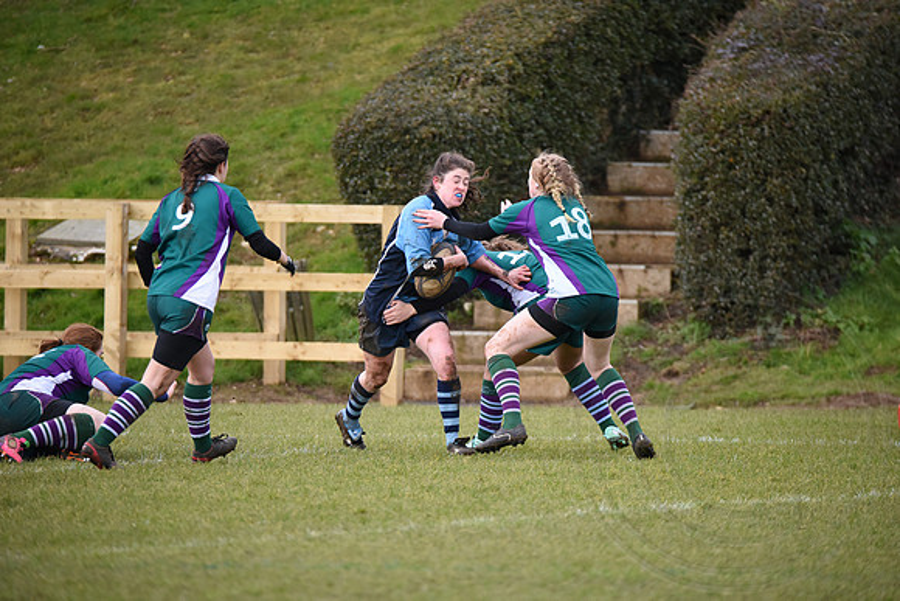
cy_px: 300
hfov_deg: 4.2
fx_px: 12252
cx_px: 450
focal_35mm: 490
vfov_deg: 2.8
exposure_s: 1/1250
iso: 2000
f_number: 6.3
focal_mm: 490
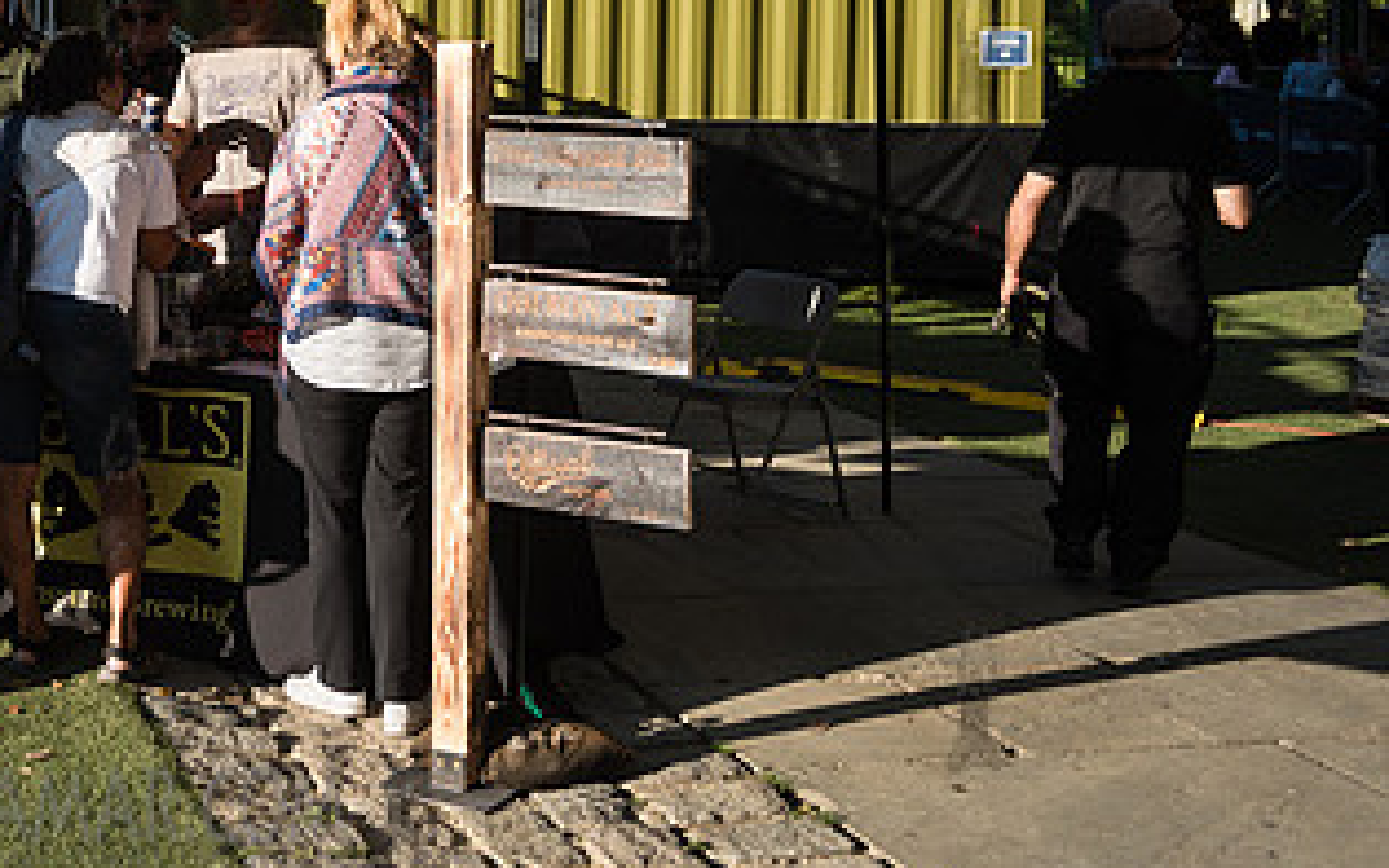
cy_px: 55
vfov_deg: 21.1
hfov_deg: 32.2
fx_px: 2272
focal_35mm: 60
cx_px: 119
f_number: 4
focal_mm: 32
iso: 200
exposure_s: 1/1000
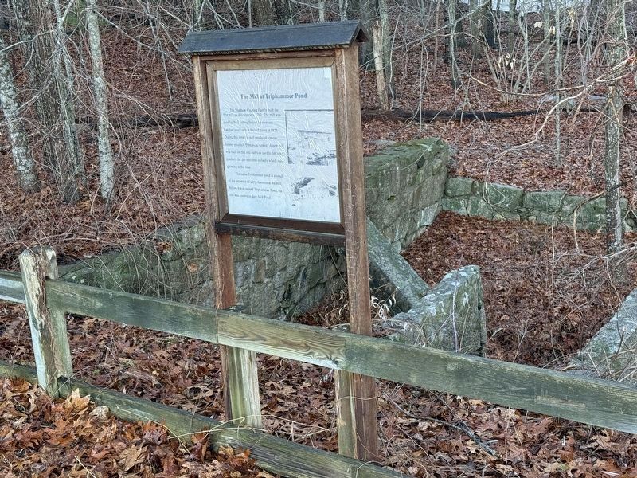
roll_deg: +4.7
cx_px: 318
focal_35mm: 48
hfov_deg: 39.7
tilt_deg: -11.7
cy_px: 239
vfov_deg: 30.3
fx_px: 883
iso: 125
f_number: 1.78
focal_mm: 6.76
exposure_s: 1/228
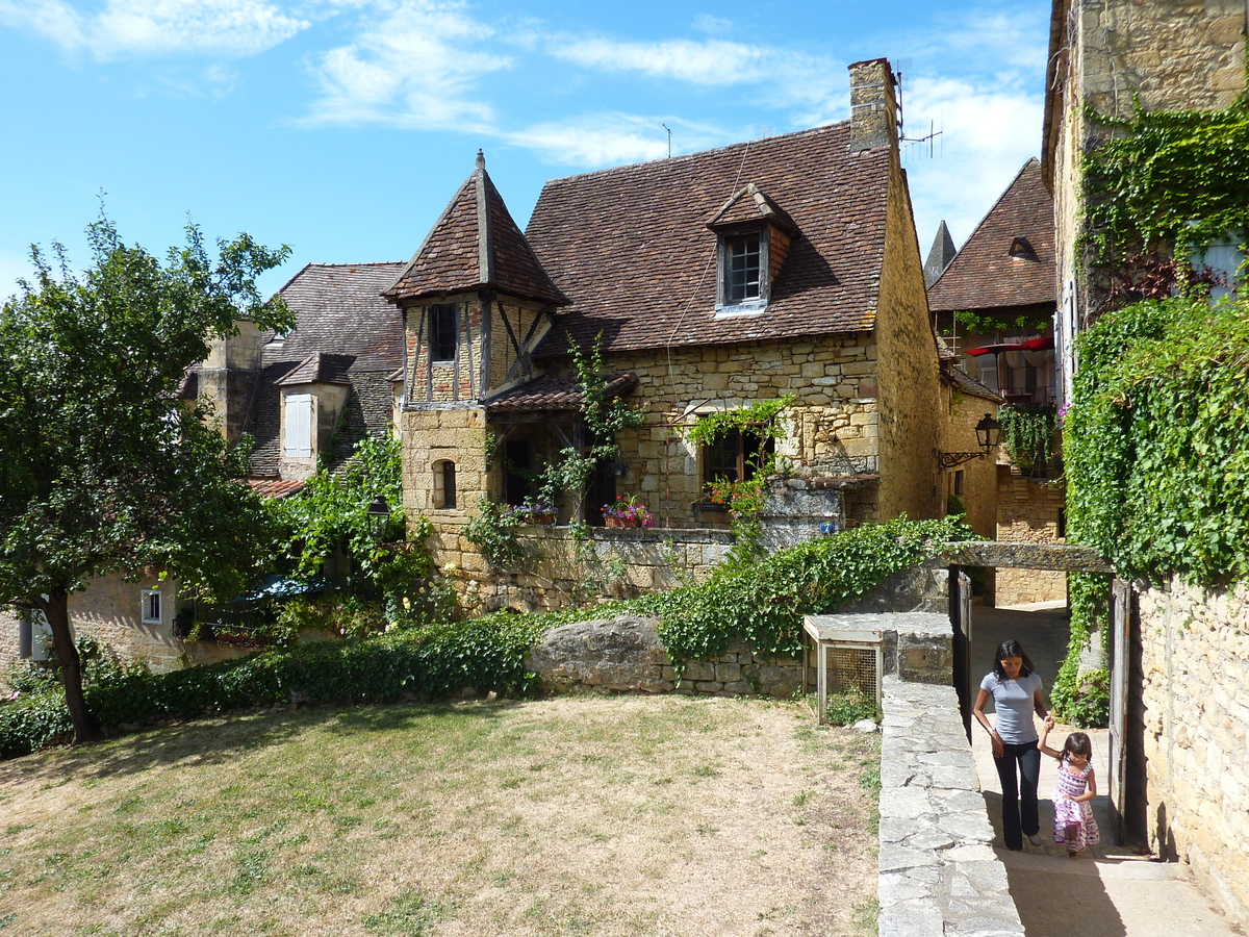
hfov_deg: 69.4
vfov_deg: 54.9
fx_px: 902
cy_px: 468
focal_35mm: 25
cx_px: 624
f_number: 4
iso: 80
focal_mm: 4.1
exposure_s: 1/400
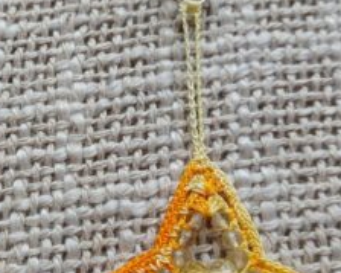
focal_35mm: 47
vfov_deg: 31.7
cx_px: 64
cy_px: 192
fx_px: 474
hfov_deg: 38.0
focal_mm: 3.98
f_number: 1.8
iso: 32
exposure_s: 1/50
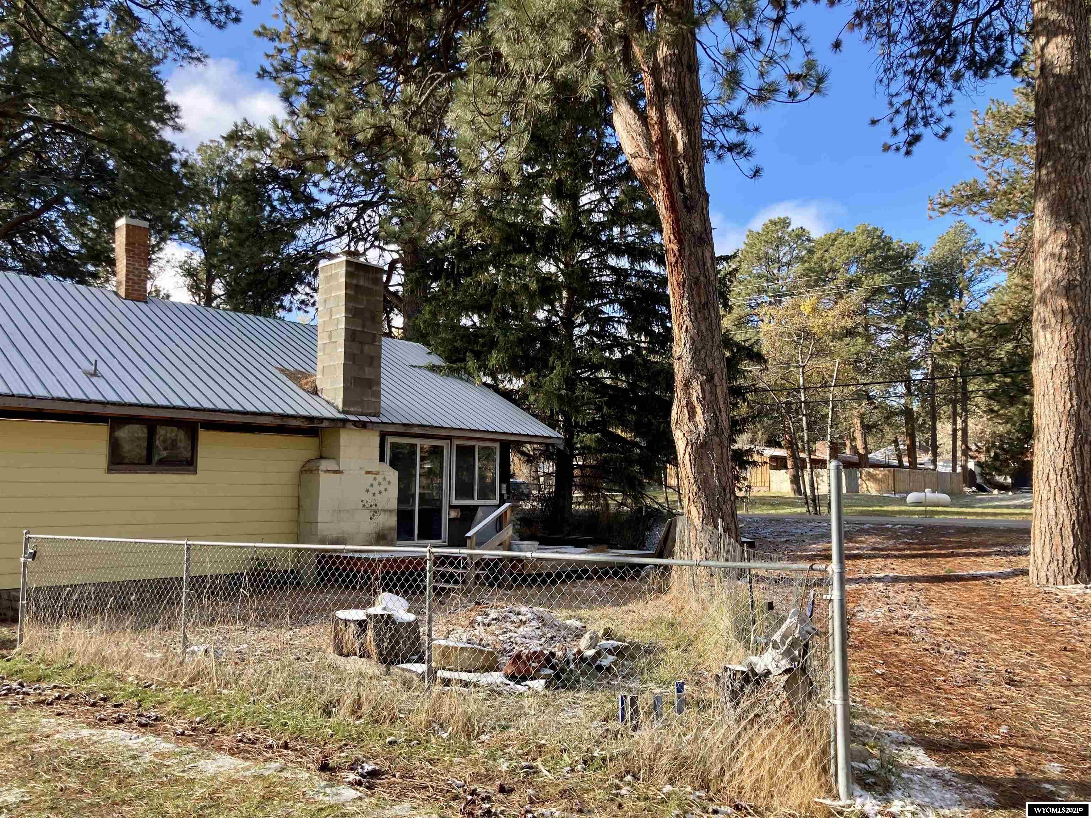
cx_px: 546
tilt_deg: +6.6
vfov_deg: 49.7
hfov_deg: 63.4
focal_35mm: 28
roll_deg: -0.6
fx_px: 882
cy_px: 409
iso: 20
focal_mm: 3.99
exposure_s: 1/470
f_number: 1.8
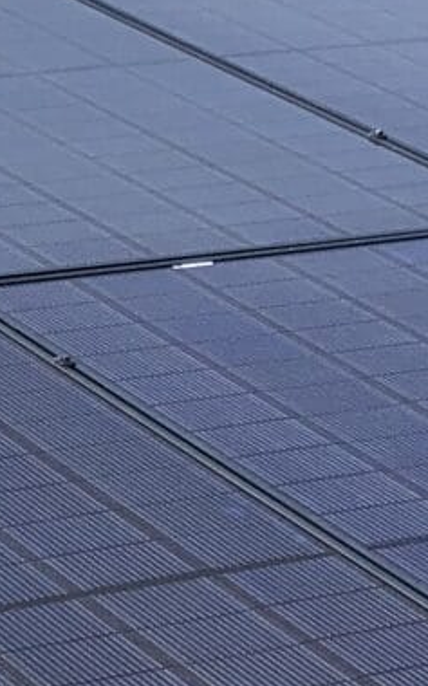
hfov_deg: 7.9
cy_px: 527
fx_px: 2991
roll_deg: -8.2
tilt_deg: -32.8
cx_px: -395
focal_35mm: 160
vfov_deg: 13.0
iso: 20
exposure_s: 1/1000
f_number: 1.8
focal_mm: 4
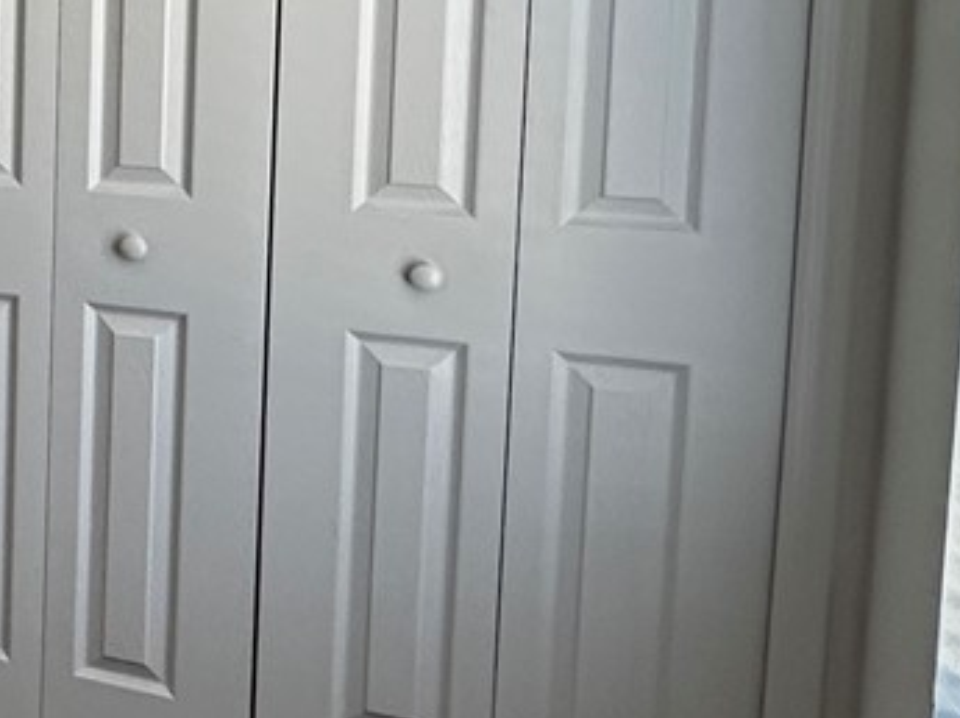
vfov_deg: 22.1
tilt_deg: -6.2
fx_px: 1801
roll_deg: +1.3
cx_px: -701
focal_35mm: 65
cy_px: 81
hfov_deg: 21.4
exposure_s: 1/60
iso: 160
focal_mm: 2.22
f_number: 2.2
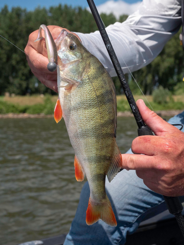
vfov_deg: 38.2
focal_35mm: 50
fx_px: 354
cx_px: 92
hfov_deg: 29.1
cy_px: 122
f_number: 5
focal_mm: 25
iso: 1250
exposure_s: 1/8000
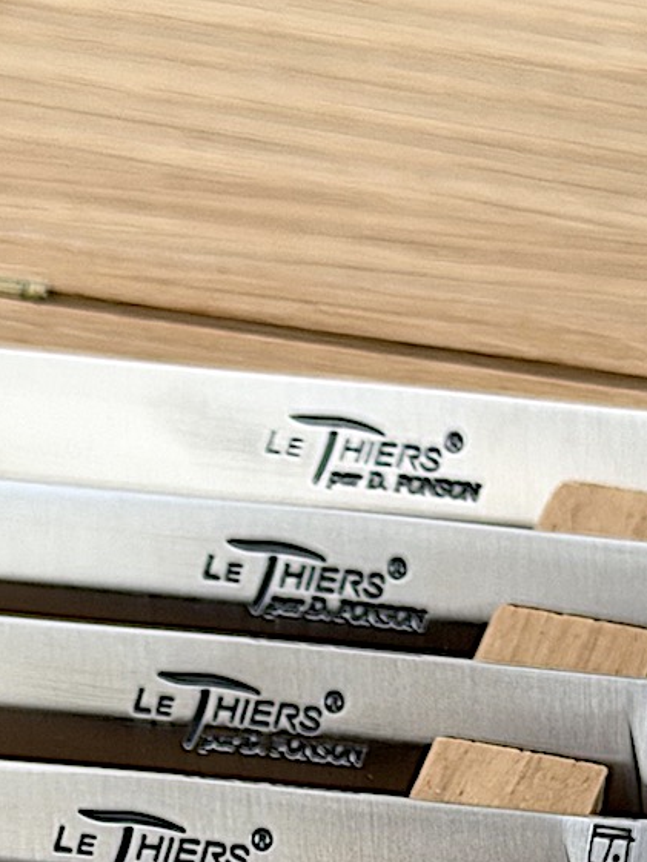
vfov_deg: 11.3
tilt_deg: -42.6
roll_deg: +1.4
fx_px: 4260
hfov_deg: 8.7
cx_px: 310
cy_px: 1054
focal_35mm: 171
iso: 50
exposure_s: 1/131
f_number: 1.78
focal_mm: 6.76
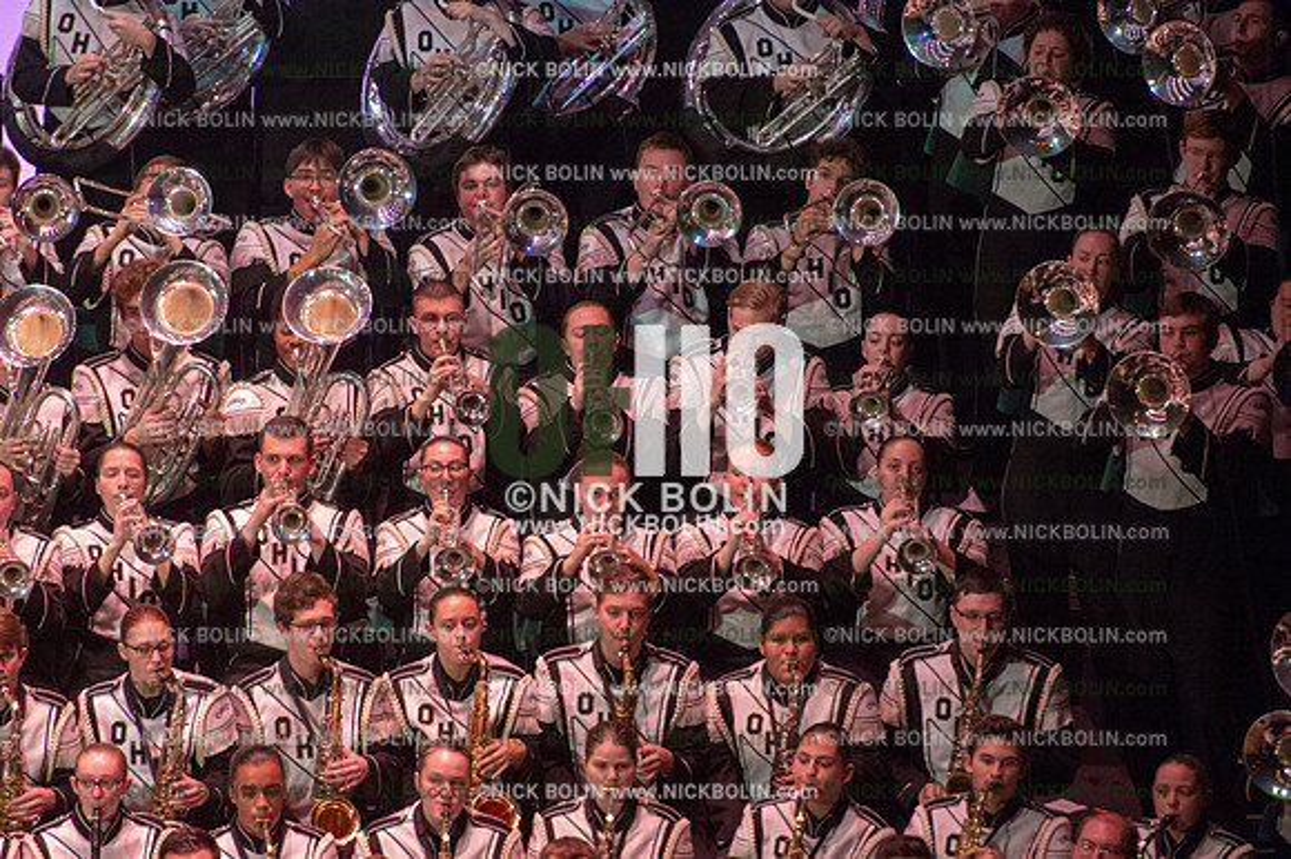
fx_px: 14336
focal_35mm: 400
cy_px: 430
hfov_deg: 5.2
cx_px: 646
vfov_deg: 3.4
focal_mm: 400
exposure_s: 1/100
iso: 8000
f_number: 5.6
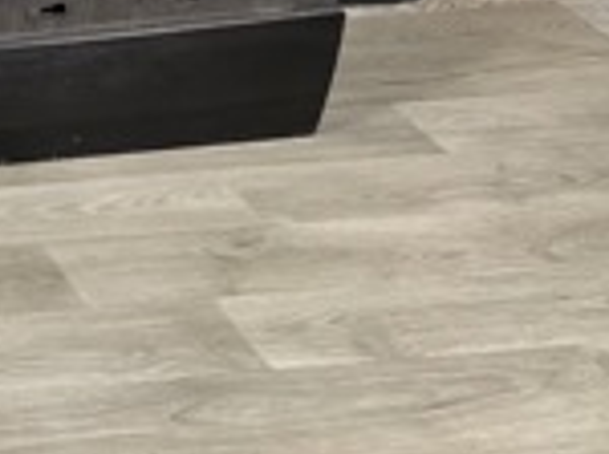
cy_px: -259
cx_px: -552
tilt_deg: -14.8
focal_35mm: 111
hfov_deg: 15.0
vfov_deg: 12.5
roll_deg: +3.8
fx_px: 1950
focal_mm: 5.96
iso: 160
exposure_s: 1/50
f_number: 1.6
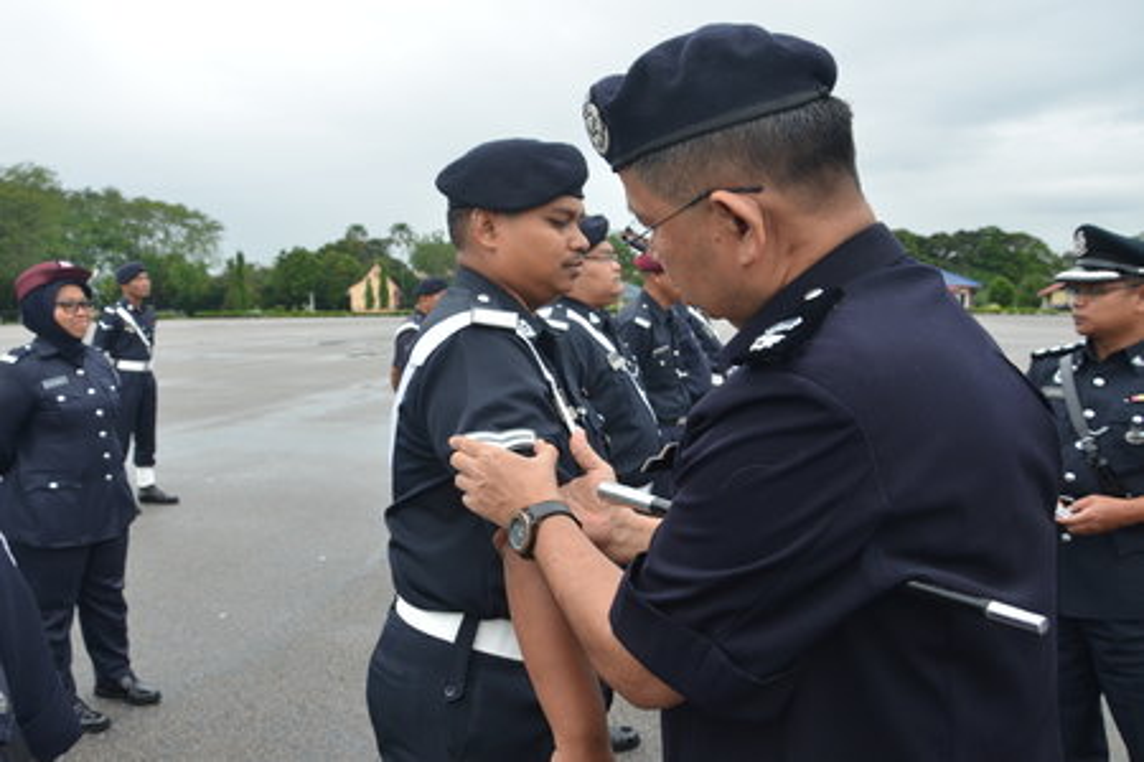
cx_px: 572
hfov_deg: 67.4
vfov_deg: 47.9
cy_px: 381
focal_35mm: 27
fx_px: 858
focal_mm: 18
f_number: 5.6
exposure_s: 1/100
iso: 400
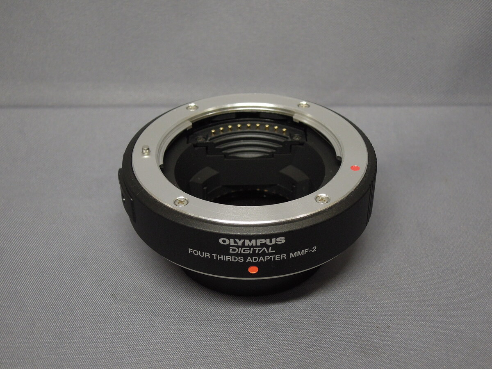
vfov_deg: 26.6
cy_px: 184
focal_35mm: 55
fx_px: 782
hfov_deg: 34.9
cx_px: 246
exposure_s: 1/60
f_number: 3.5
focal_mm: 9.9
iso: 280
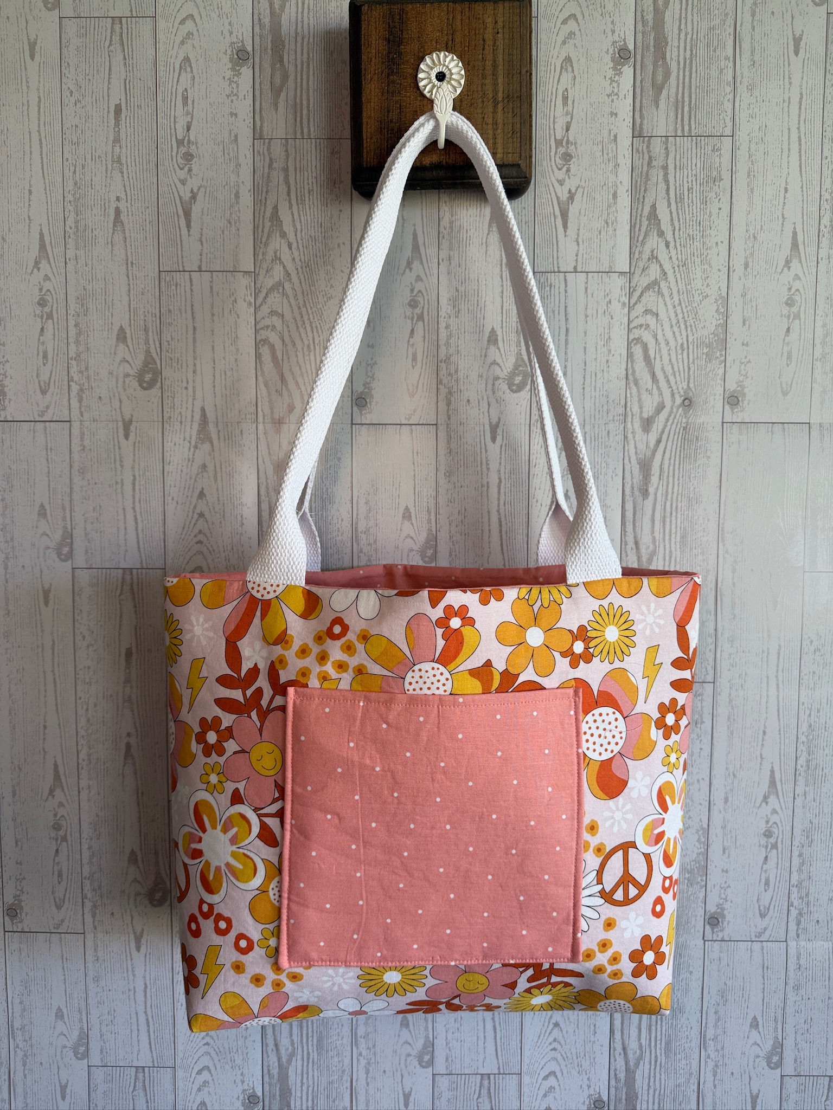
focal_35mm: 24
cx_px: 416
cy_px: 555
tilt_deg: -4.2
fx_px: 770
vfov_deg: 71.6
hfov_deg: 56.8
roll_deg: -1.5
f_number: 1.78
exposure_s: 1/120
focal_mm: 6.76
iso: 100
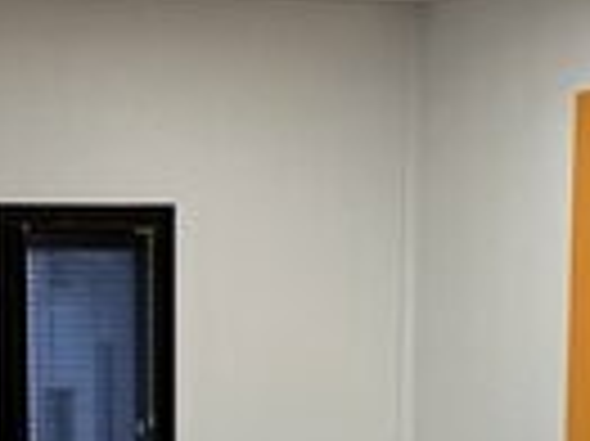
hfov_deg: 11.1
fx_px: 2997
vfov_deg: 8.0
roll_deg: +0.6
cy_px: 886
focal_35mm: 176
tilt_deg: -9.6
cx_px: -90
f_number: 1.78
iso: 80
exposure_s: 1/100
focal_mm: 6.86
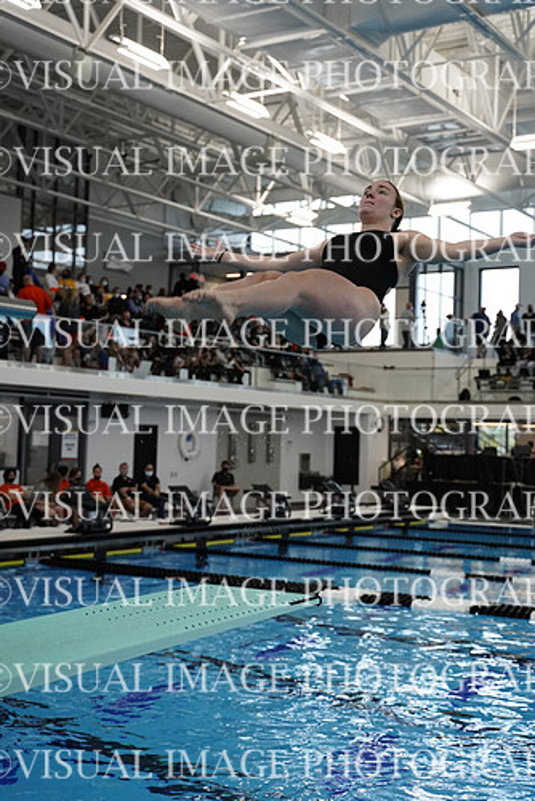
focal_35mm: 51
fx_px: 1135
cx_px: 291
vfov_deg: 38.8
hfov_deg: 26.5
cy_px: 376
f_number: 3.2
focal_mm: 44
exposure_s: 1/1250
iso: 3200
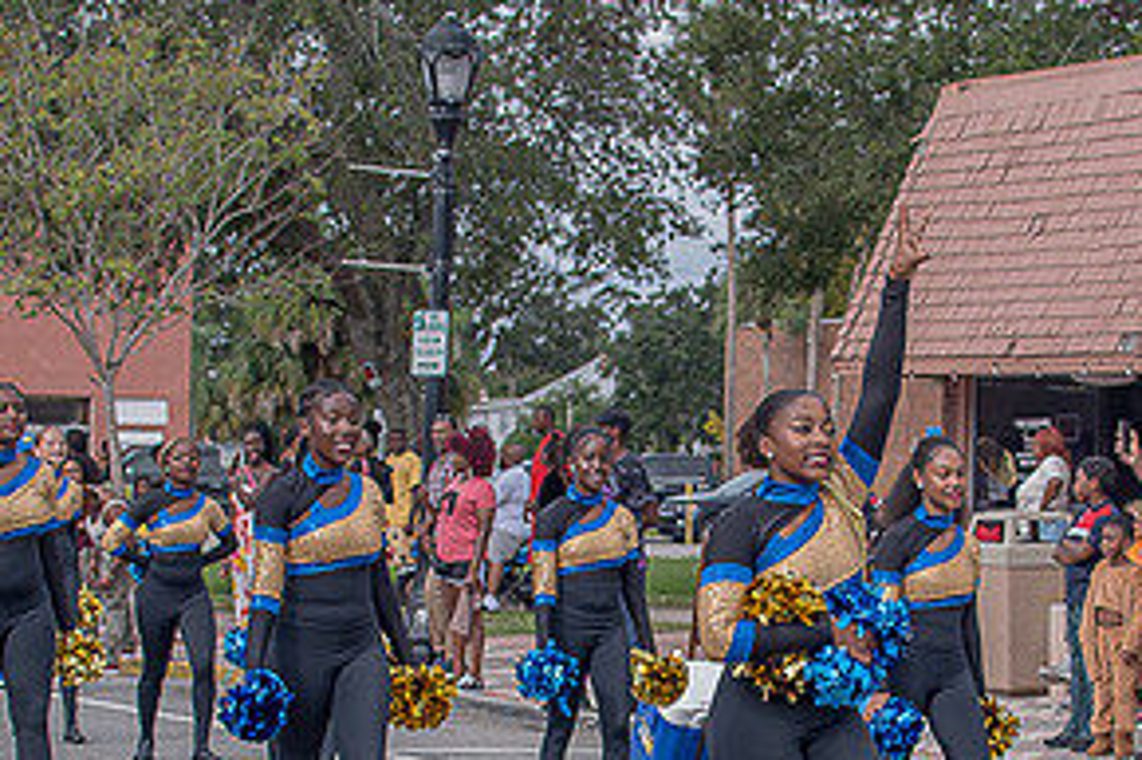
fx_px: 3297
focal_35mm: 104
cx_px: 662
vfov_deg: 13.1
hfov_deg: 19.6
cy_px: 644
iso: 100
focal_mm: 35
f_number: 4
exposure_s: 1/500
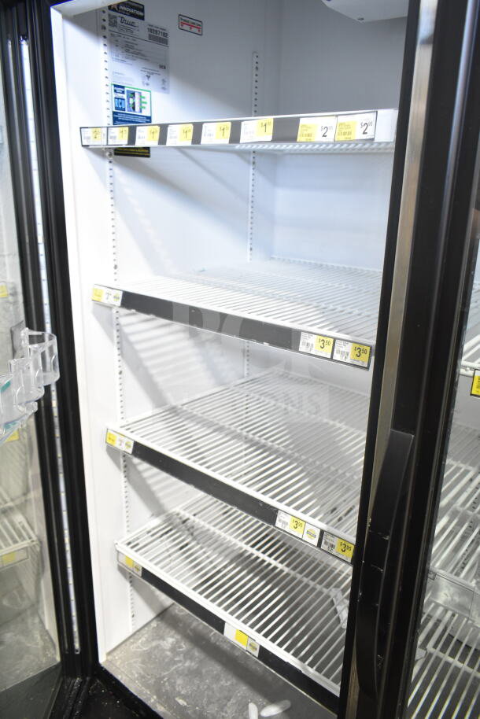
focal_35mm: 27
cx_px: 240
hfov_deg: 48.0
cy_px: 360
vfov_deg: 67.4
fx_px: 540
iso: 1600
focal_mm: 18
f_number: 4.5
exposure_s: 1/80
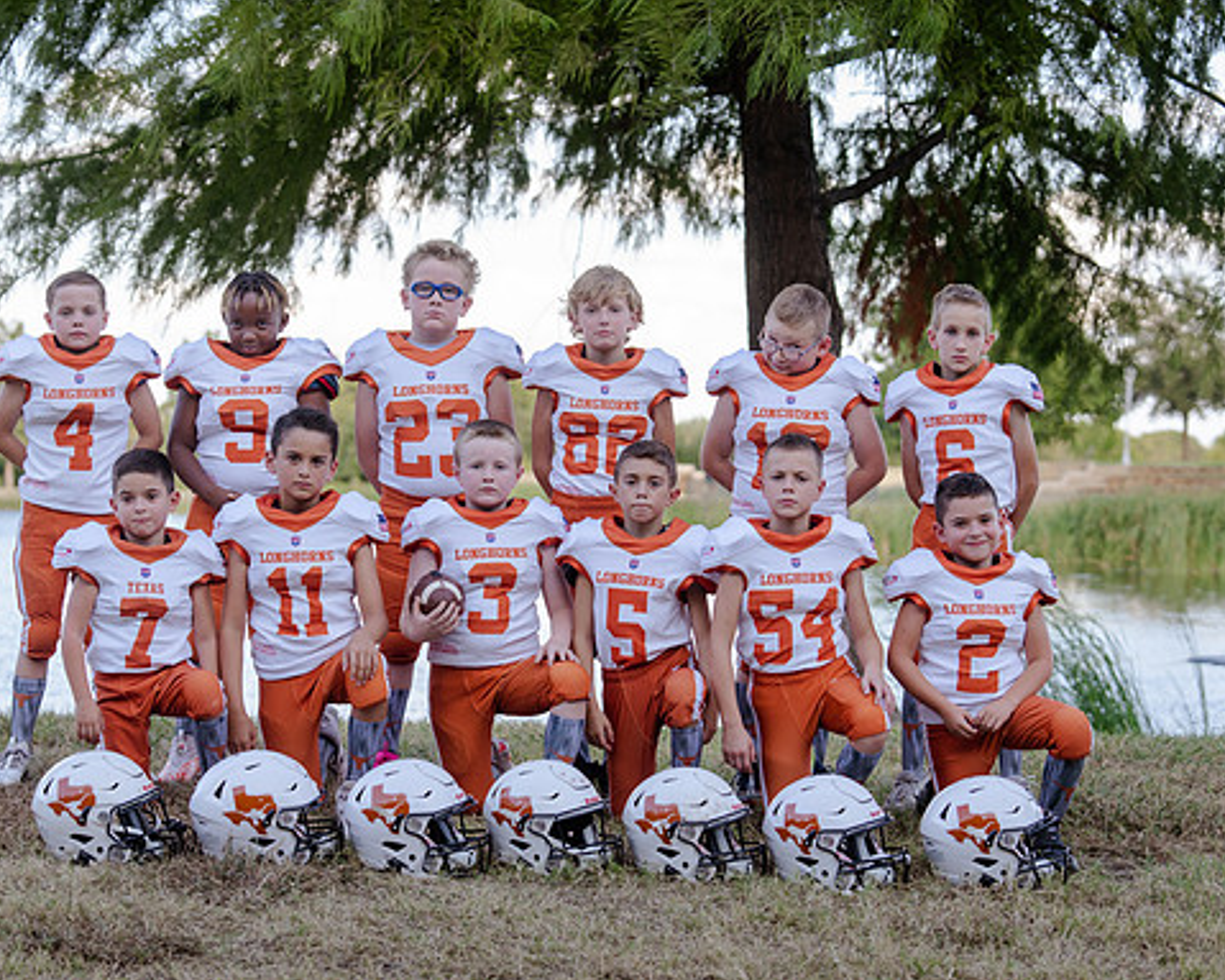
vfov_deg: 18.9
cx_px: 578
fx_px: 2936
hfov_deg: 23.6
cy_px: 490
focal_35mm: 81
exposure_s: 1/400
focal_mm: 70
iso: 320
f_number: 3.5
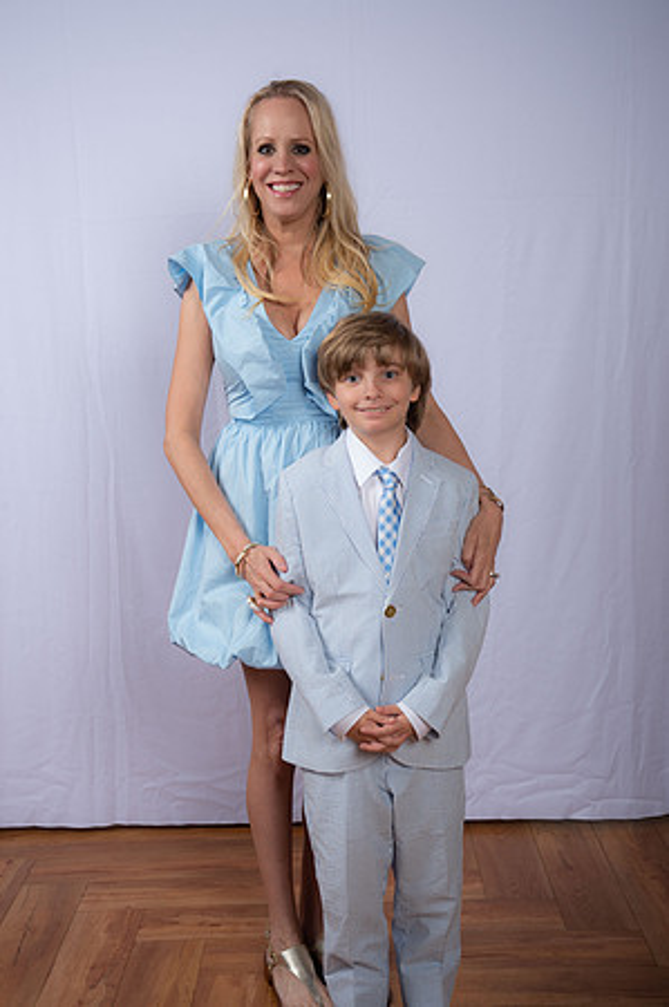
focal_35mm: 50
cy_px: 504
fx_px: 1397
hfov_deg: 26.9
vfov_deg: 39.6
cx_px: 334
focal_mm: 50
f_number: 8
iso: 250
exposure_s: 1/160
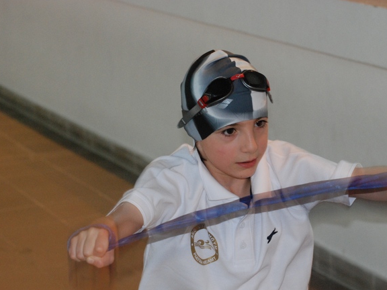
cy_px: 145
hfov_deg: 17.3
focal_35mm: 114
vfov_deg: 13.0
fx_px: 1274
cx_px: 189
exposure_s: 1/60
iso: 1600
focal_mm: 70
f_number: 5.6
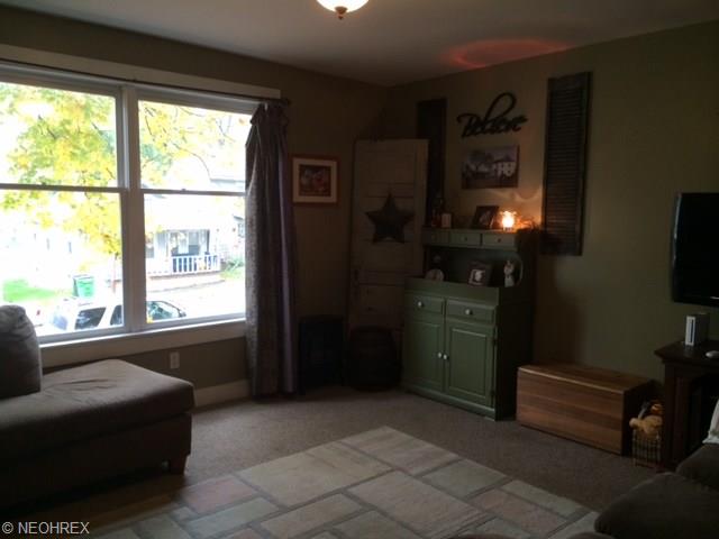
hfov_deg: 60.0
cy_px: 270
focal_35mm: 30
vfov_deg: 46.8
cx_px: 360
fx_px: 623
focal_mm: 4.12
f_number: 2.2
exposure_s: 1/30
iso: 50
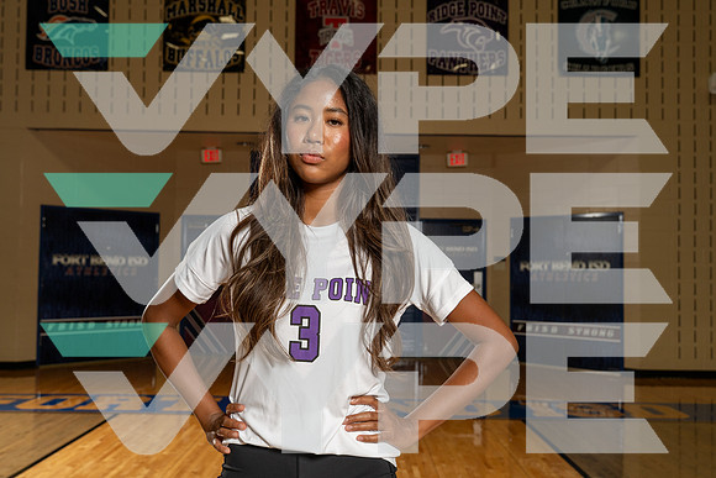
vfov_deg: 37.9
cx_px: 358
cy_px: 239
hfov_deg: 54.4
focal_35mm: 35
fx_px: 696
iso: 500
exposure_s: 1/250
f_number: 5.6
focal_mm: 35
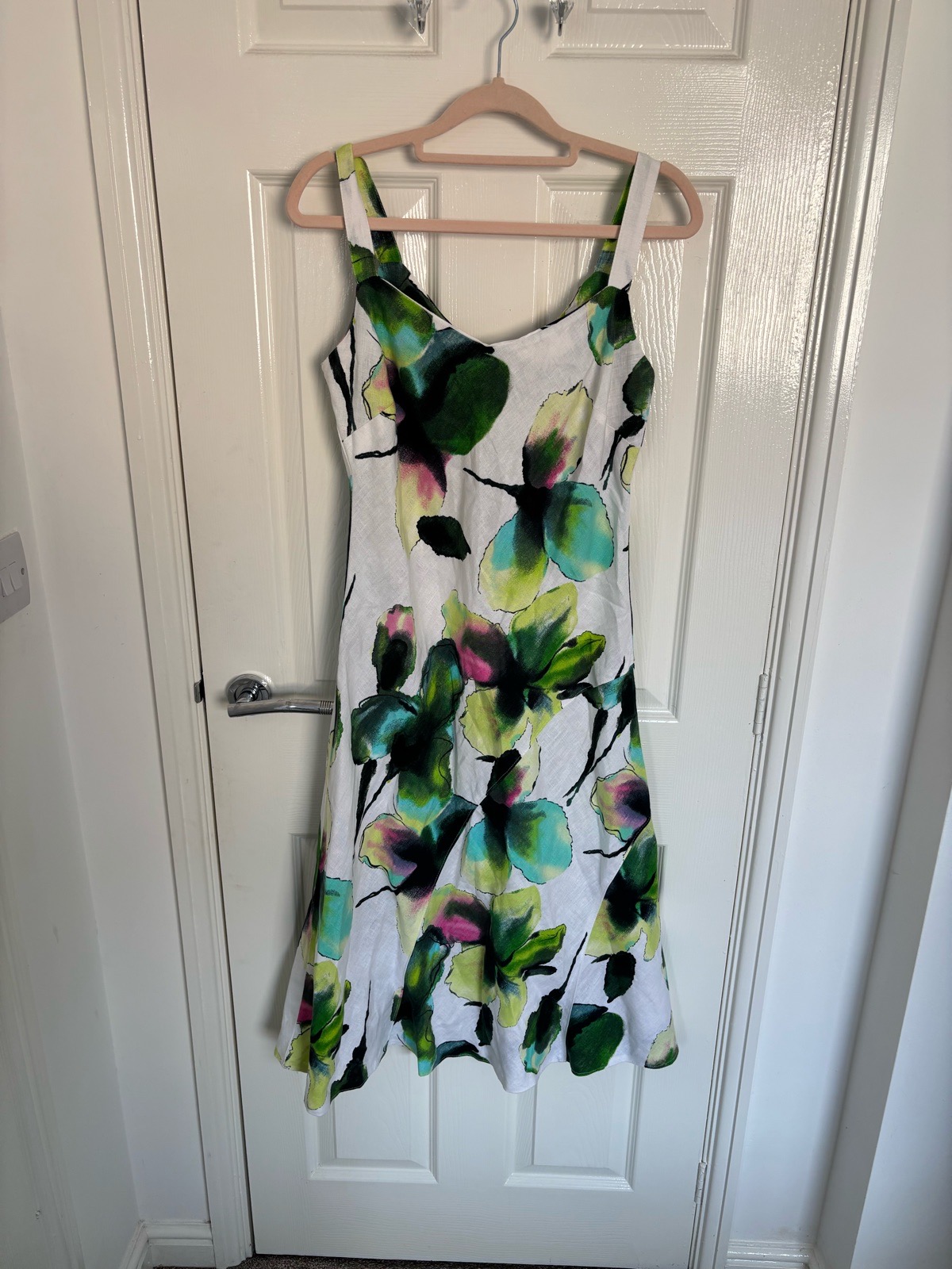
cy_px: 634
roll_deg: -2.1
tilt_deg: -21.0
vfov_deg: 67.3
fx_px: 953
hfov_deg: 53.1
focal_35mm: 26
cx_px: 476
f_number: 1.6
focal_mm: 5.96
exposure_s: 1/121
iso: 50
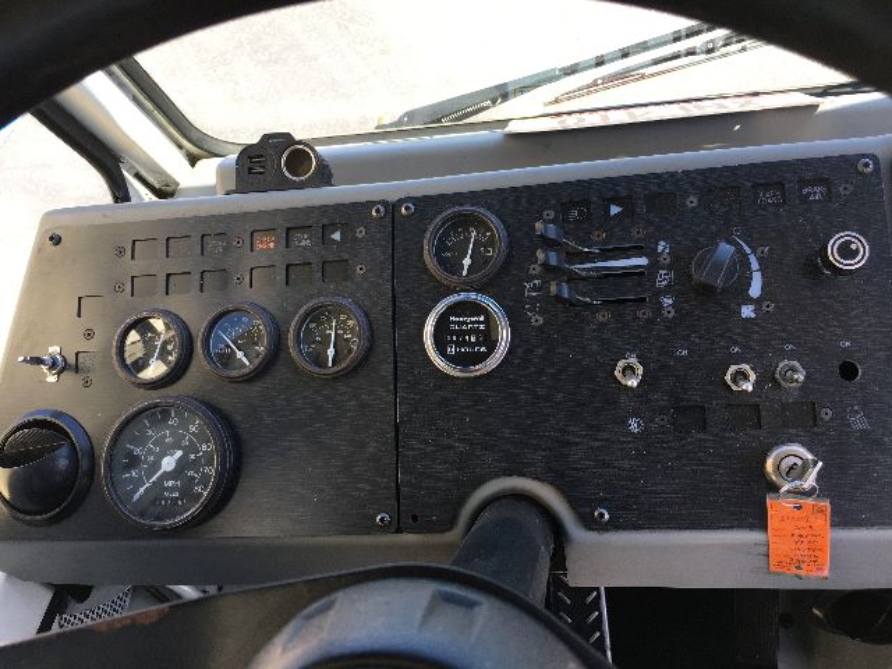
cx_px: 446
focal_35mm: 29
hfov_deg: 61.7
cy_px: 334
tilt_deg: -50.3
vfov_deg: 48.2
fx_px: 747
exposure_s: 1/120
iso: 25
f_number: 2.2
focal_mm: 4.15
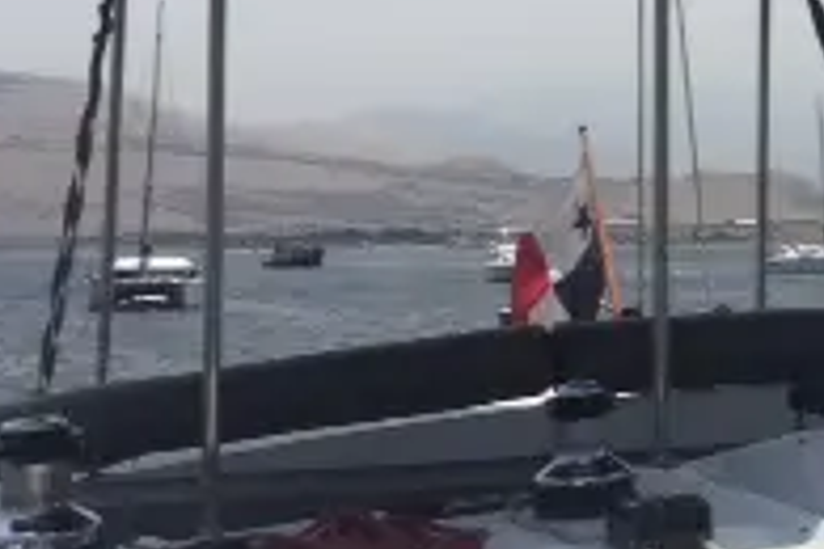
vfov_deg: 13.5
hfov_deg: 19.9
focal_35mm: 99
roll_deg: -1.2
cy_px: -101
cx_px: 866
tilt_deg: +7.6
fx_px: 2266
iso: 32
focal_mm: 4.15
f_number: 2.2
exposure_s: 1/4950
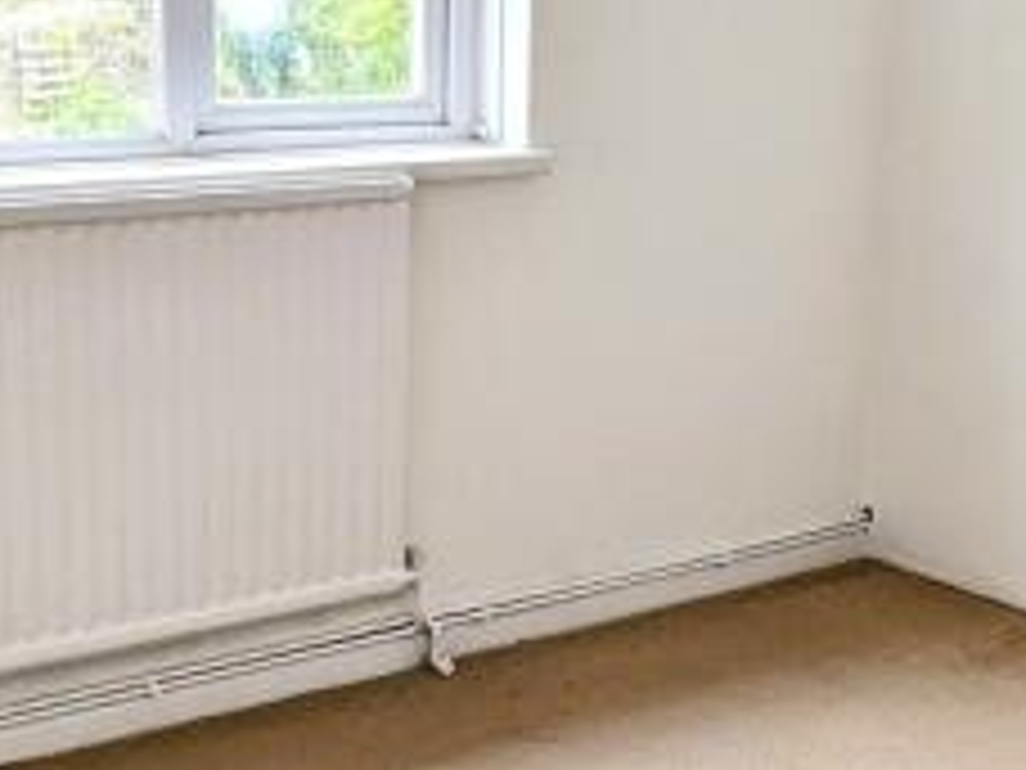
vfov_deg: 20.3
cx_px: 630
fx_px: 2134
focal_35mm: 72
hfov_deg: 27.0
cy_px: 543
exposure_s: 1/90.1
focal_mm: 2.35
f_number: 2.2
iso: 70
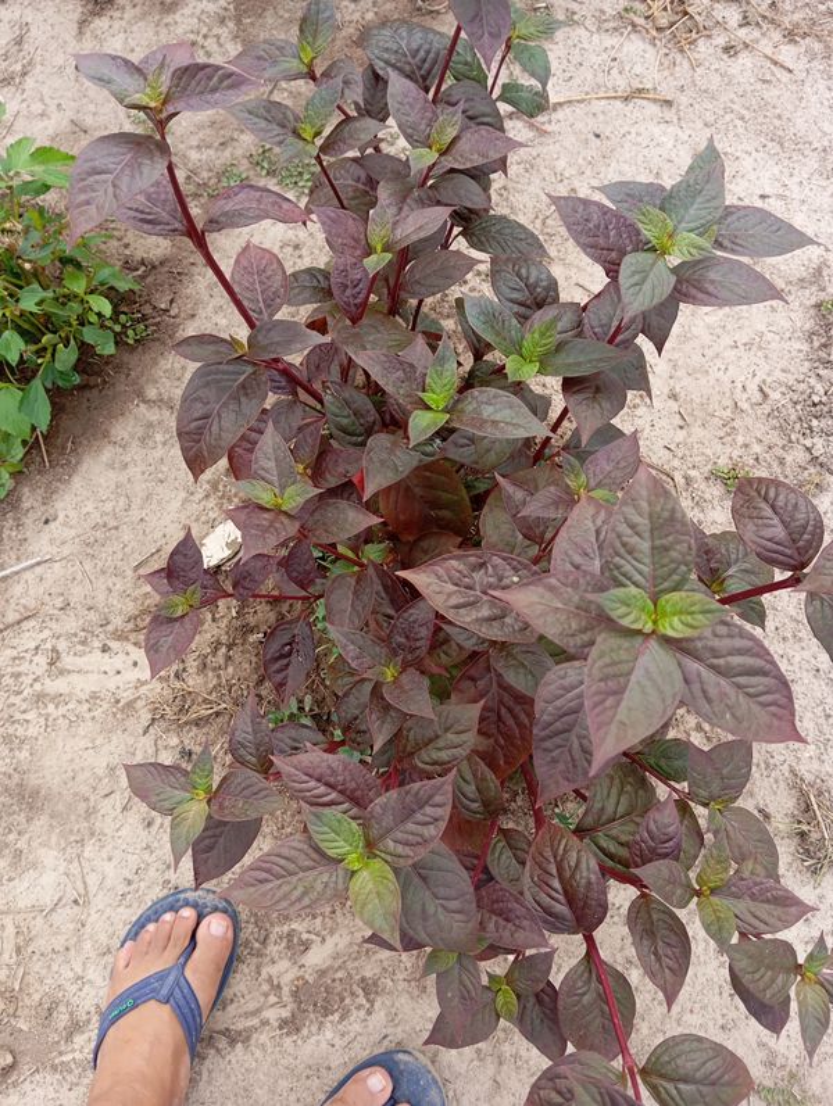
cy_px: 553
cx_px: 416
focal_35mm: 28
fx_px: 896
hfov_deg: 49.9
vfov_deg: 63.4
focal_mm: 4.22
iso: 116
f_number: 1.8
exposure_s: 1/168
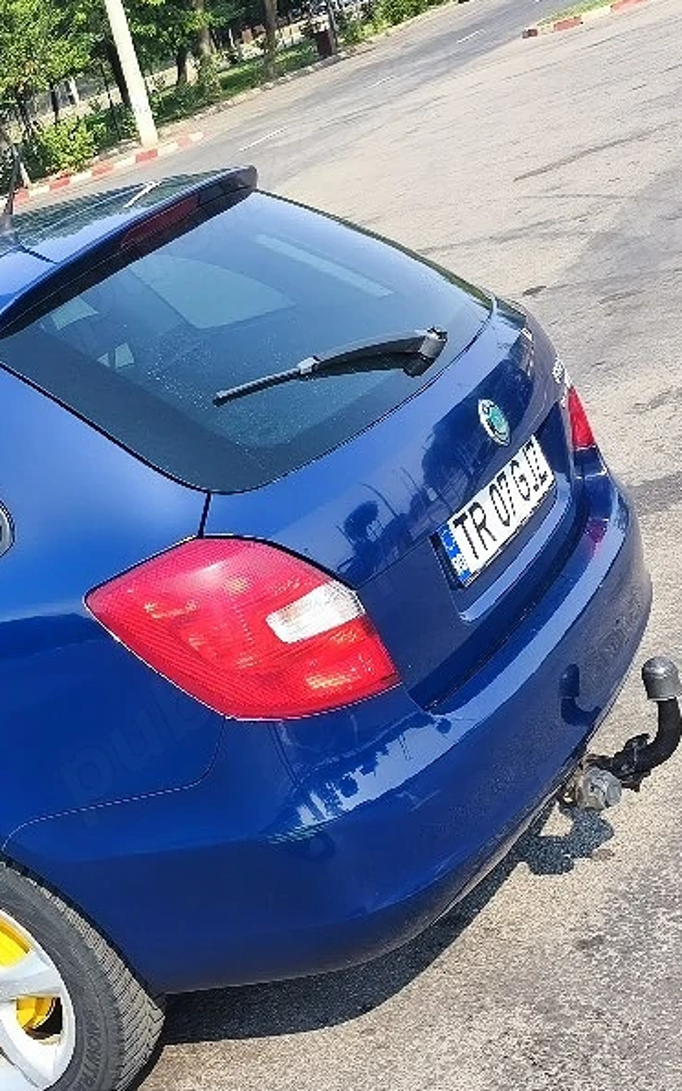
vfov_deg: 35.5
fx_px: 1695
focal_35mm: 57
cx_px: -101
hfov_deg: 21.4
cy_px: 673
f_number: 1.65
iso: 50
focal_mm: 6.18
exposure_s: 1/476
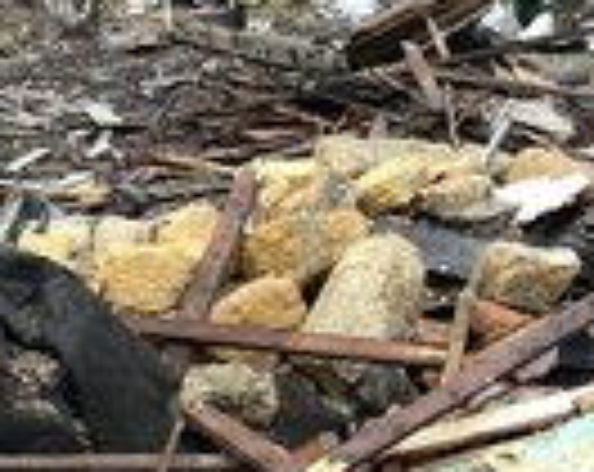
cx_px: -252
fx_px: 1351
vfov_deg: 18.8
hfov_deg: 21.5
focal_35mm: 77
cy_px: 557
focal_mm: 4.2
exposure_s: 1/191
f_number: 1.6
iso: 32
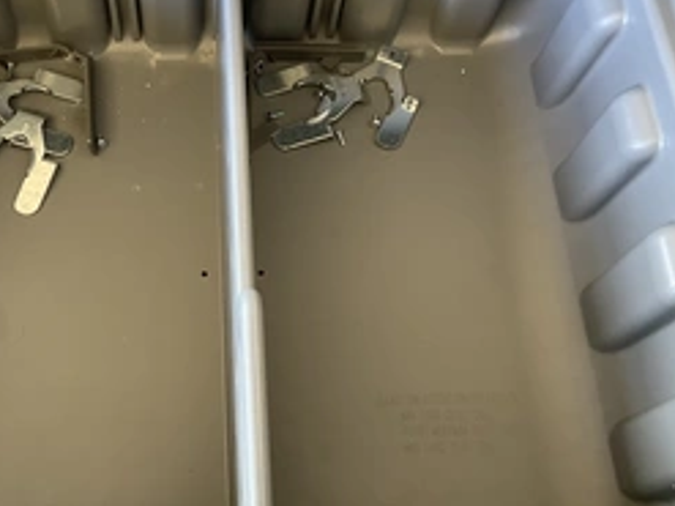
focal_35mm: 47
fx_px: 916
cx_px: 210
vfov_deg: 30.7
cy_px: 178
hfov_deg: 39.8
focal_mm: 3
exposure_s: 1/77
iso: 64
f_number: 1.8
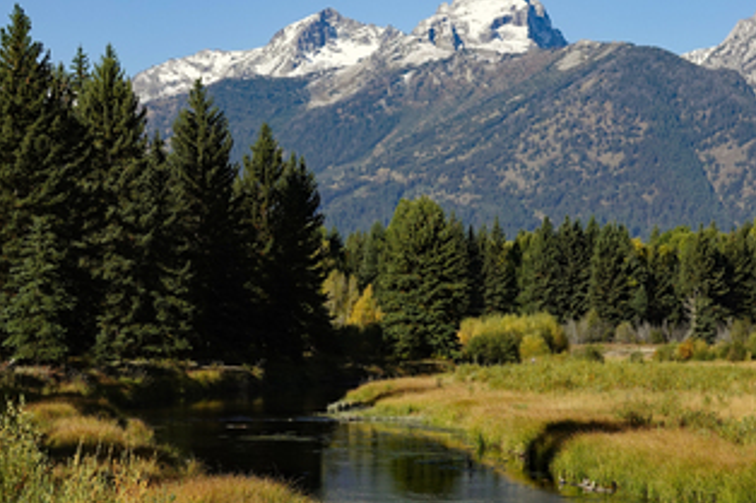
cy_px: 314
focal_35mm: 125
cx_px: 397
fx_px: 2624
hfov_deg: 16.4
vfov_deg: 10.9
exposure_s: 1/800
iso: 64
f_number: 3.5
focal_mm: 25.61
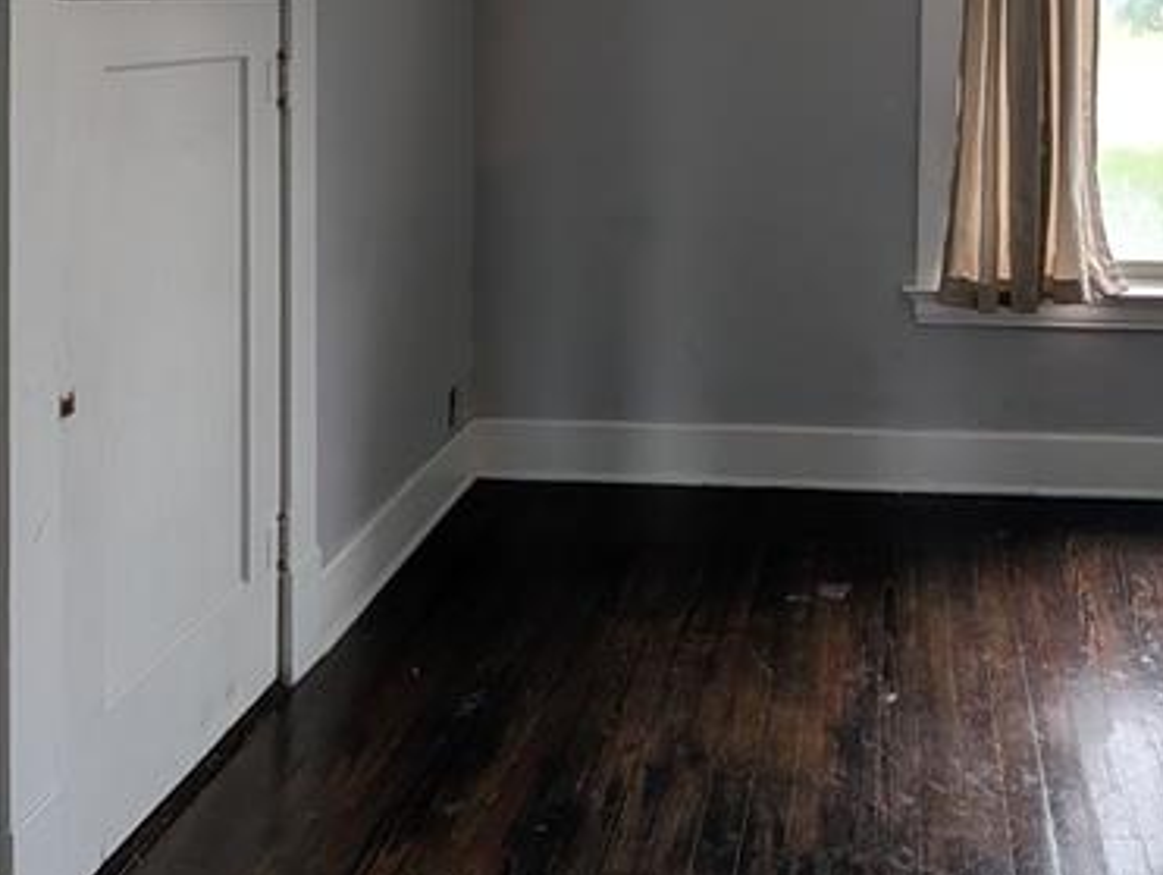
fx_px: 1110
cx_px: 871
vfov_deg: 38.1
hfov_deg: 52.9
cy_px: -9
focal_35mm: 33
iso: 62
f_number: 1.7
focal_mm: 2.02
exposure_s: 1/52.7
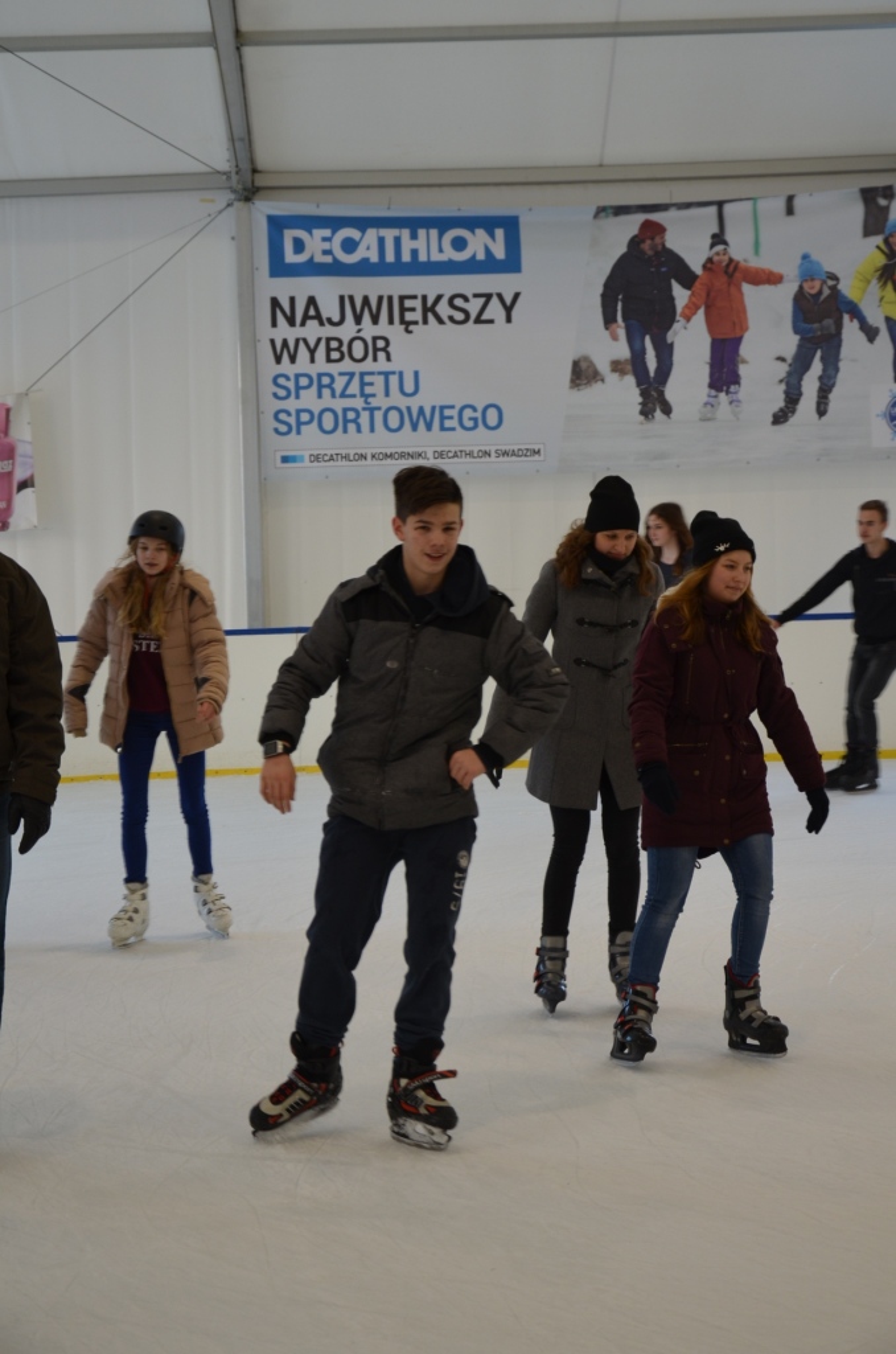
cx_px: 448
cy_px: 677
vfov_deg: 27.0
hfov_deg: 18.1
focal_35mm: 75
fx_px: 2813
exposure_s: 1/125
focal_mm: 50
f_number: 5.6
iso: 400
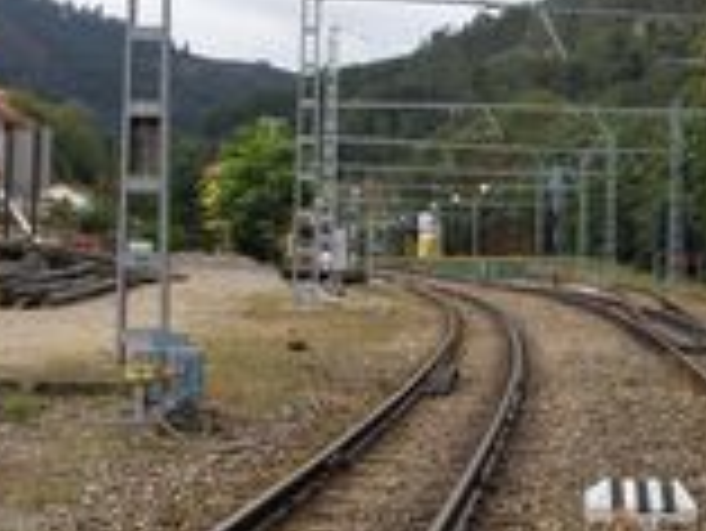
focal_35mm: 78
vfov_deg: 18.9
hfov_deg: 24.6
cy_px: 196
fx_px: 1592
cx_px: 576
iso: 64
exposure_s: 1/160
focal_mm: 6.32
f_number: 5.6
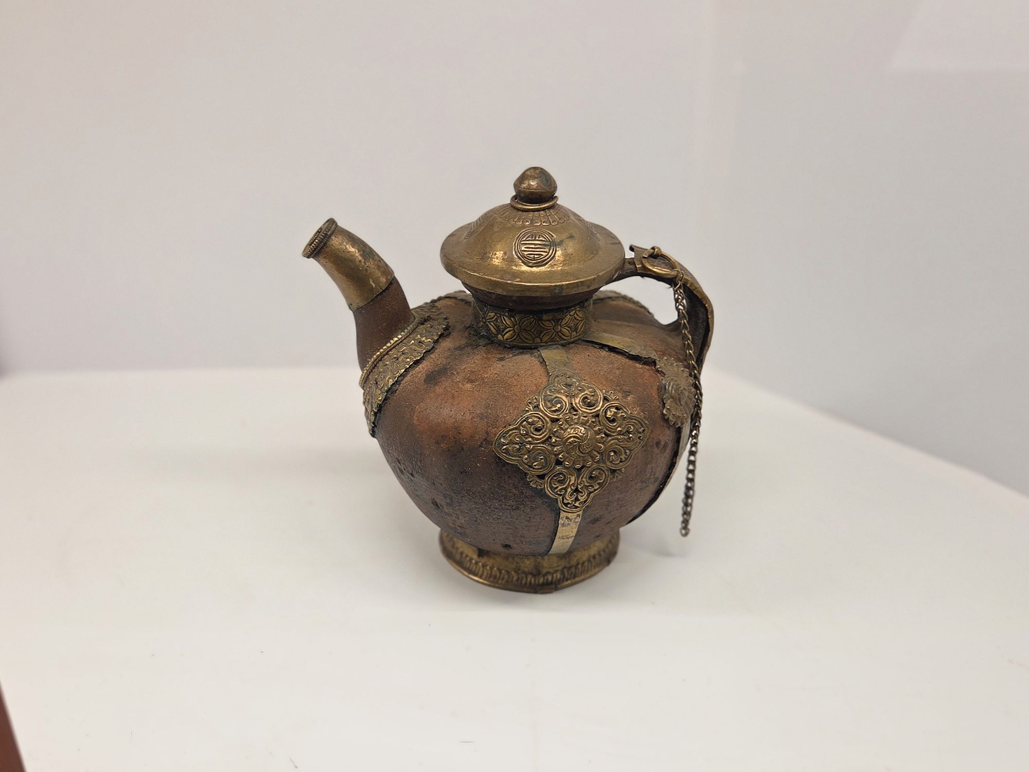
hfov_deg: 73.9
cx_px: 514
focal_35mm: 23
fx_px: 684
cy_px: 386
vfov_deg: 58.9
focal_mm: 5.4
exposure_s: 1/55.5
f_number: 1.8
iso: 32
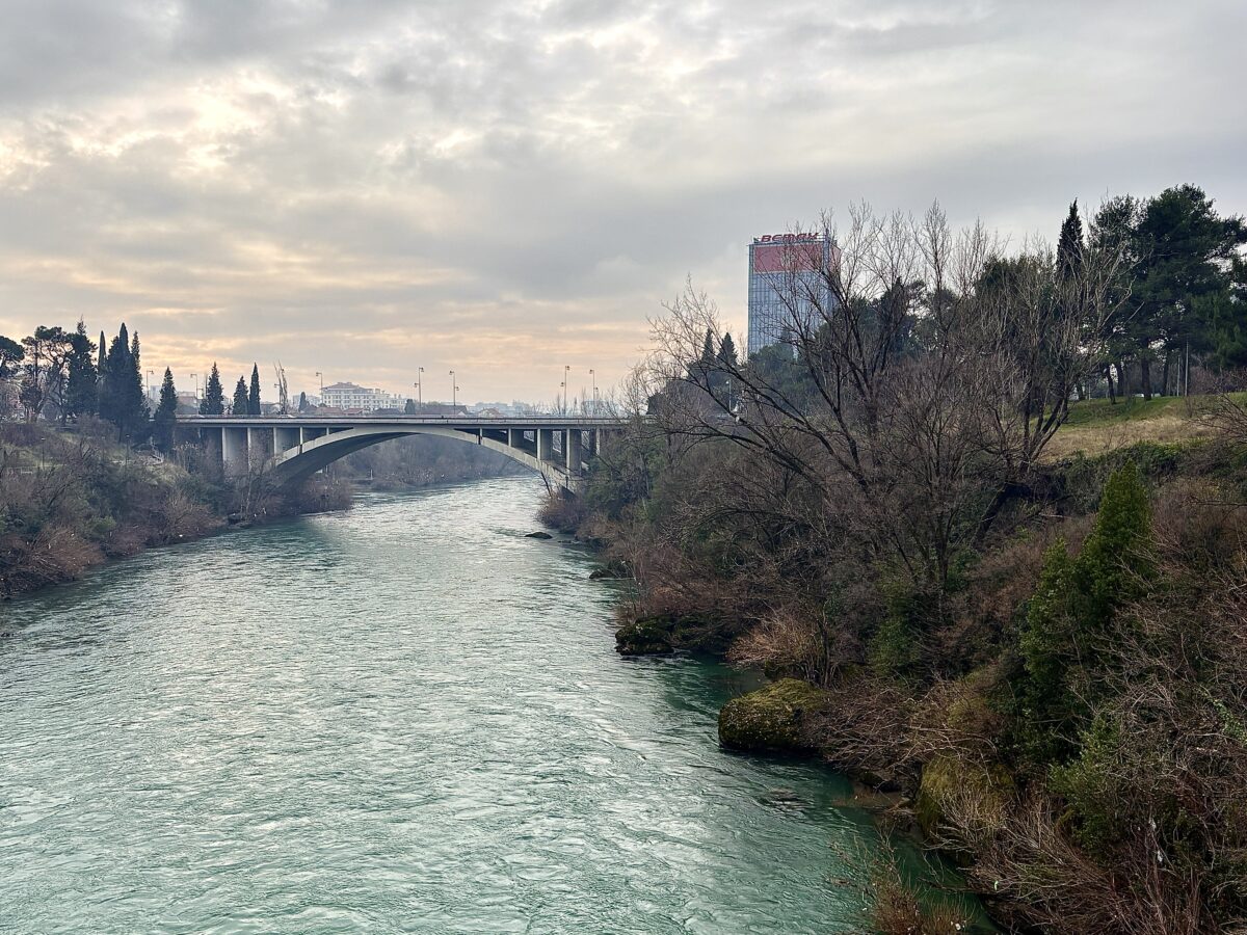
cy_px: 468
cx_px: 624
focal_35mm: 26
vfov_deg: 53.1
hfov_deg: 67.3
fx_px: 937
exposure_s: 1/1706
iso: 50
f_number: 1.6
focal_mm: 5.96
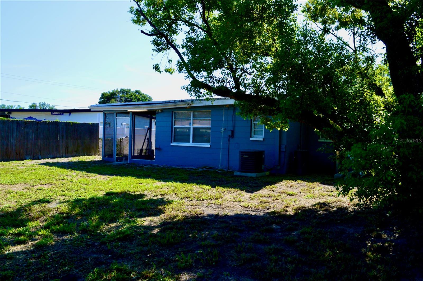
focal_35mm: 27
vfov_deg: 47.8
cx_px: 212
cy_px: 140
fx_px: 317
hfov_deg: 67.4
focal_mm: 18
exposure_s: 1/320
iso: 400
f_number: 10
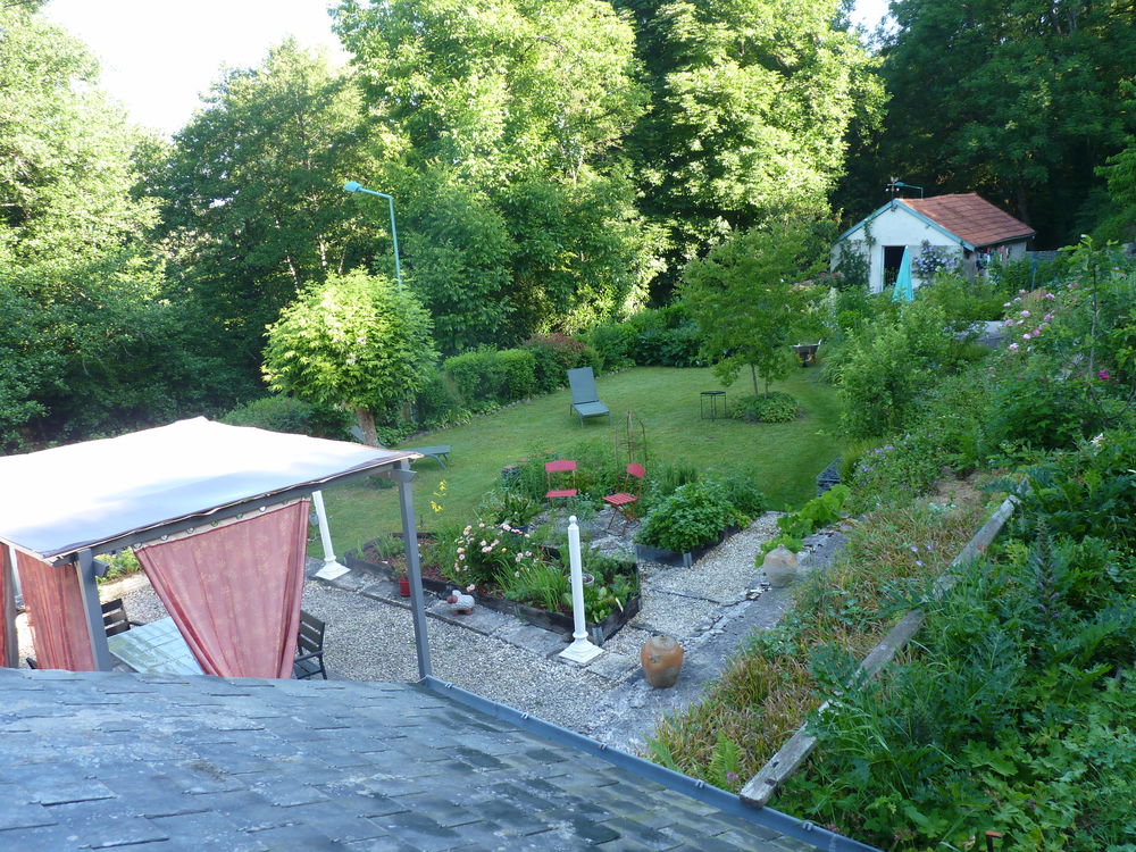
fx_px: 886
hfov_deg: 65.3
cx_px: 568
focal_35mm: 27
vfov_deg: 51.4
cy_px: 426
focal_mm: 4.8
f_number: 2.8
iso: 80
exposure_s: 1/60
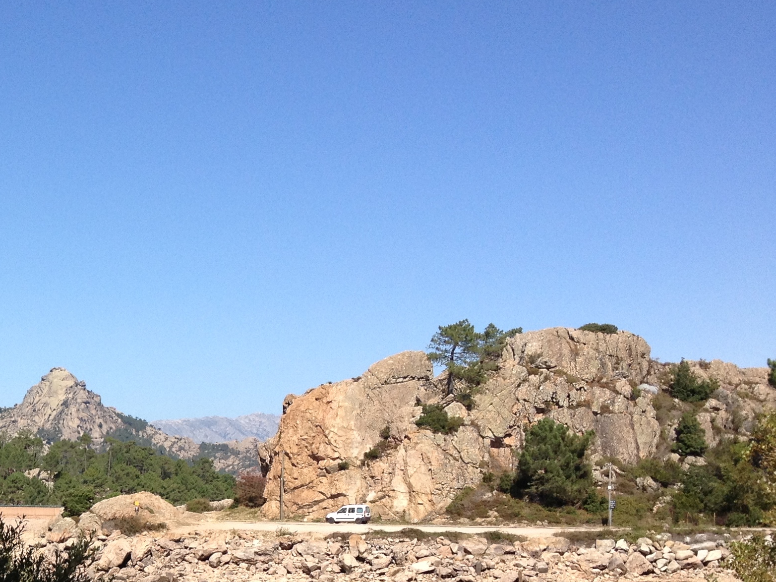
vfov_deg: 19.8
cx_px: -19
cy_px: 524
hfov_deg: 25.2
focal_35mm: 73
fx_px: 1637
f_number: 2.4
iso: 64
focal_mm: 4.28
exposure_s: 1/1672
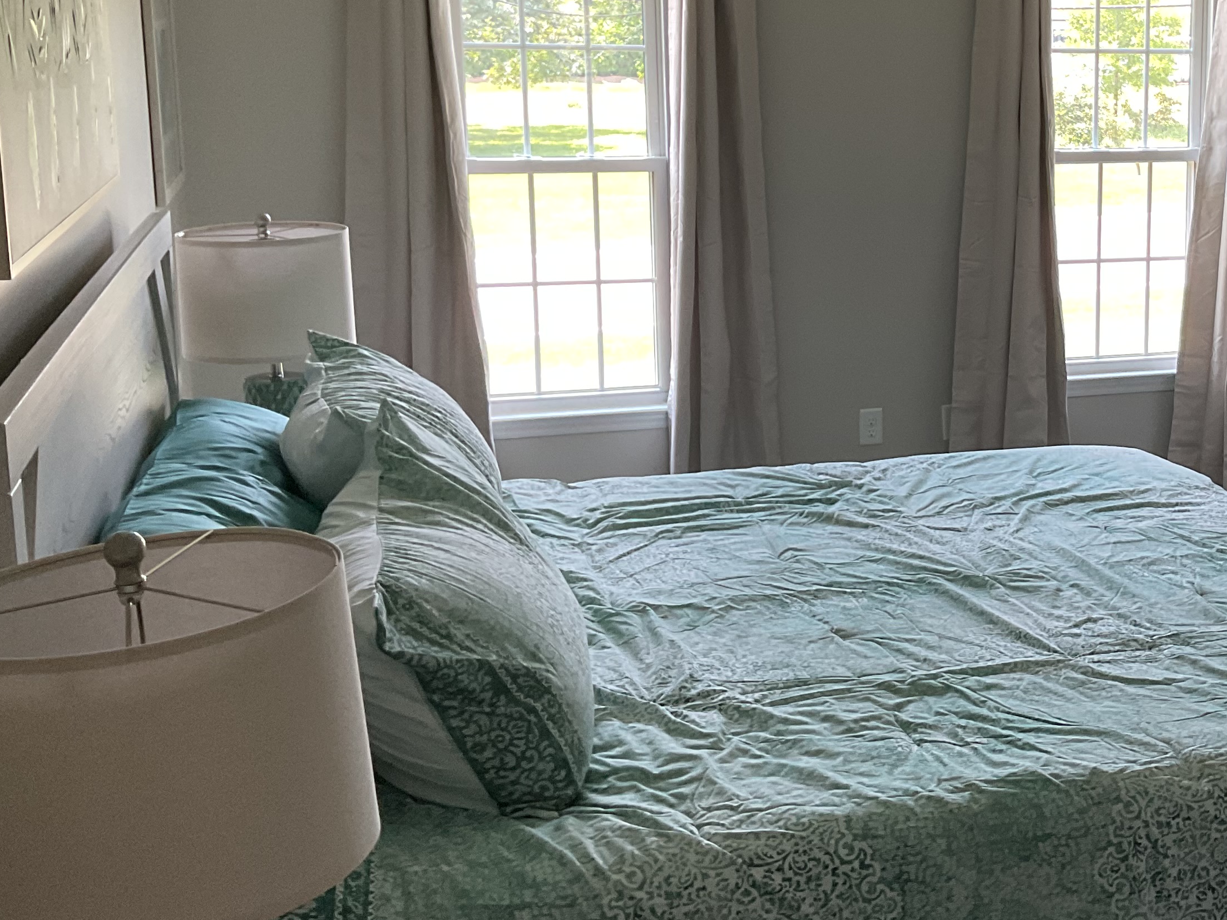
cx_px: 1117
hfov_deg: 34.1
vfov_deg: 27.4
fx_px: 1879
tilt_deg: -10.7
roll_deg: -1.9
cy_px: 341
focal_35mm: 53
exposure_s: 1/60
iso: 64
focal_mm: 3
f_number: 1.8
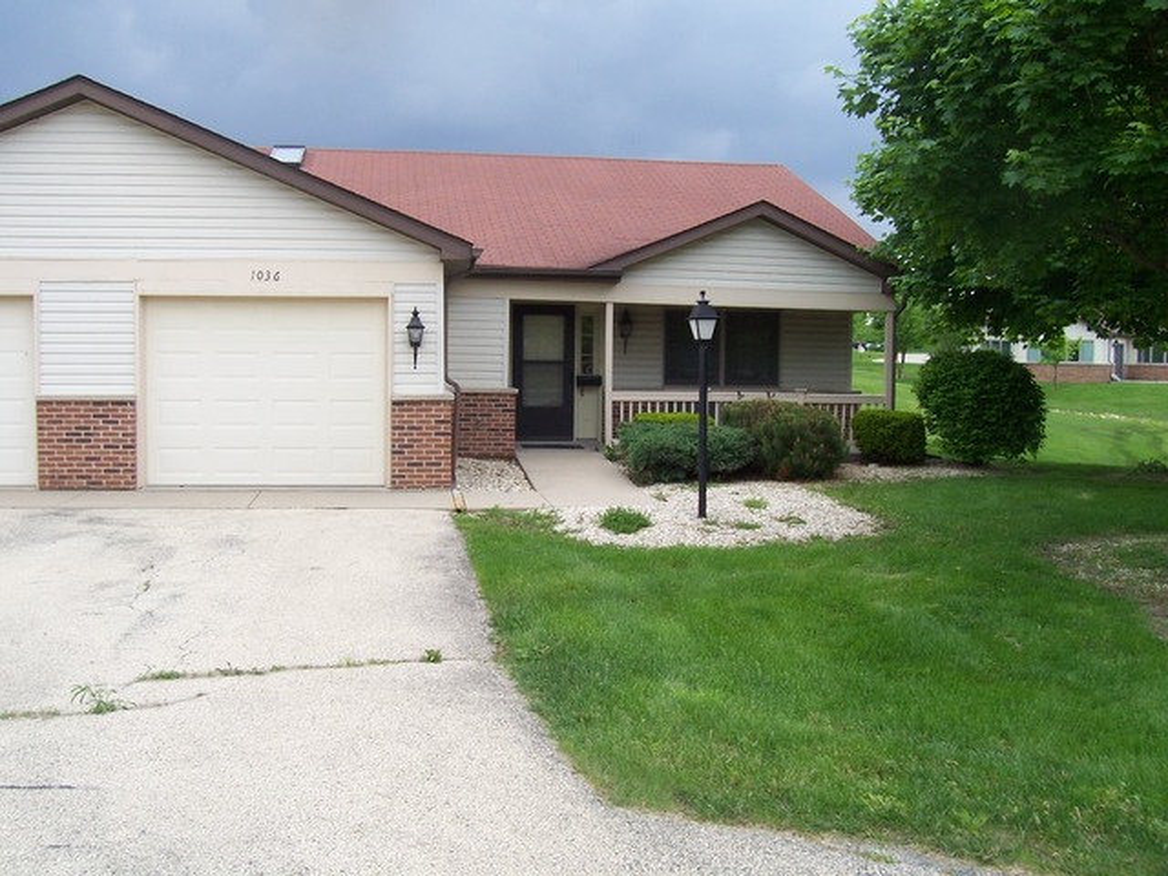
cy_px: 438
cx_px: 584
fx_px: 1147
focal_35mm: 34
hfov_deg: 54.0
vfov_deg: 41.8
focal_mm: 5.6
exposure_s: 1/180
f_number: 5.6
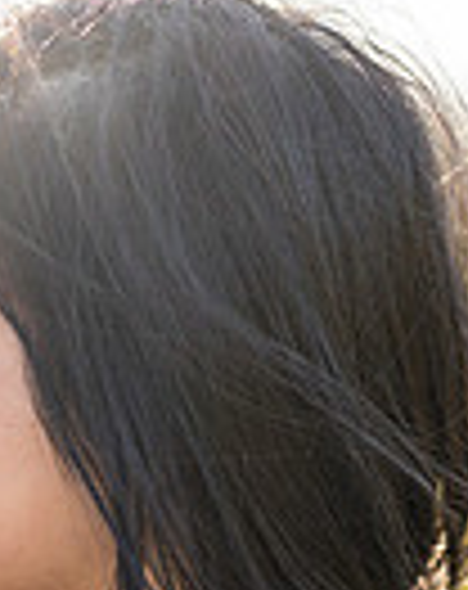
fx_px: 2540
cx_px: 27
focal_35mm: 146
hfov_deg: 10.5
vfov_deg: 13.1
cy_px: 552
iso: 100
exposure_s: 1/3200
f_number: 1.4
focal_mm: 35
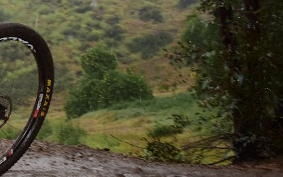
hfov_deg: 19.0
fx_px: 779
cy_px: -26
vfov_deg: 12.7
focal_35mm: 101
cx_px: -92
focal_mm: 35
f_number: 14
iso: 1000
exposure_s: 1/250
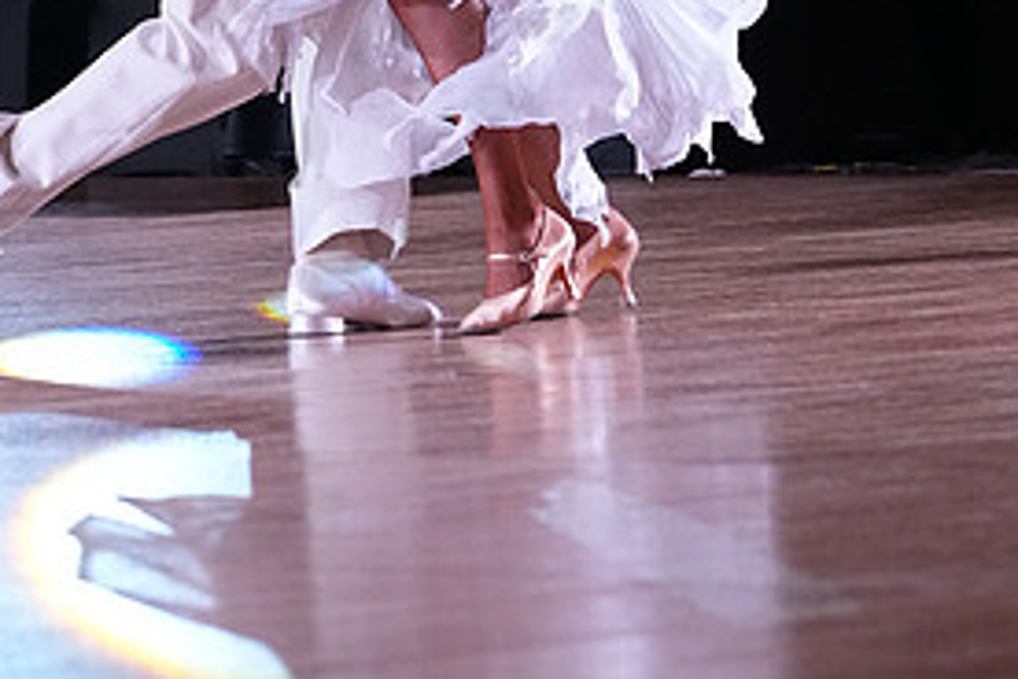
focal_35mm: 379
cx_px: 360
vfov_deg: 3.6
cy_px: -284
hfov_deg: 5.4
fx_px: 10716
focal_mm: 180
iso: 8000
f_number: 5.6
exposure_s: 1/400
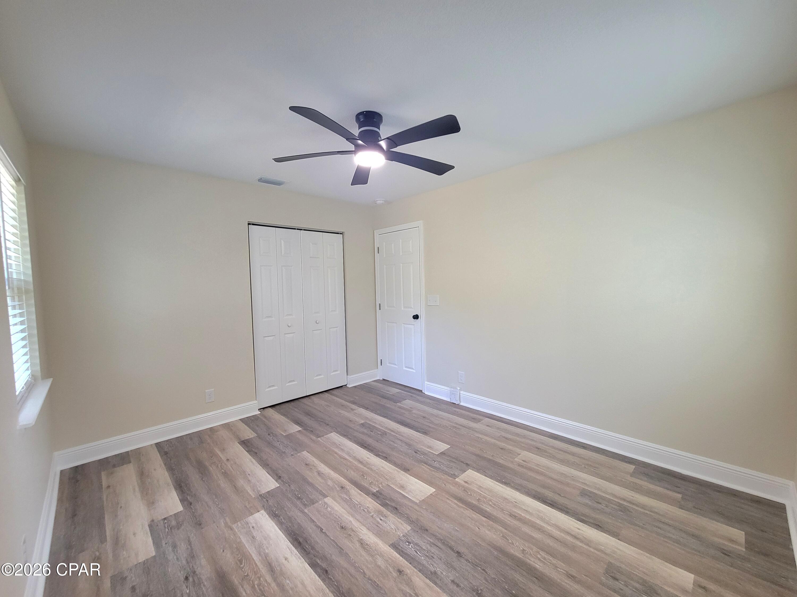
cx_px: 398
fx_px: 299
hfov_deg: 106.2
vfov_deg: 89.9
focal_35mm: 13
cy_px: 298
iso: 250
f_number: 2.2
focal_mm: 2.2
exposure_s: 1/60.2
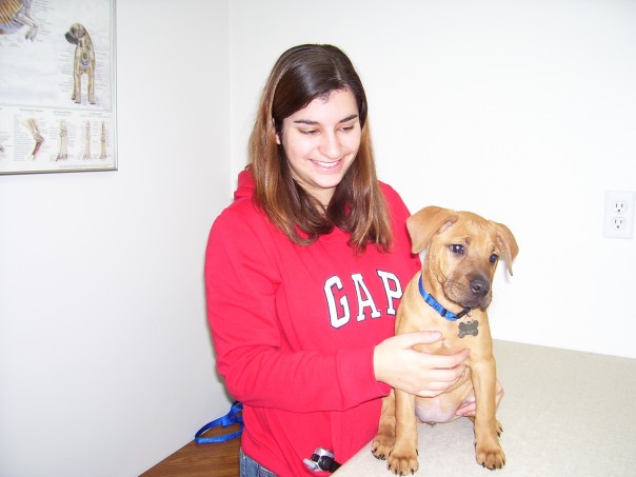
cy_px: 238
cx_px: 318
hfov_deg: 54.0
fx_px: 625
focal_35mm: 34
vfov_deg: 41.8
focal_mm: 5.6
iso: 80
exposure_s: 1/60
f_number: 2.7
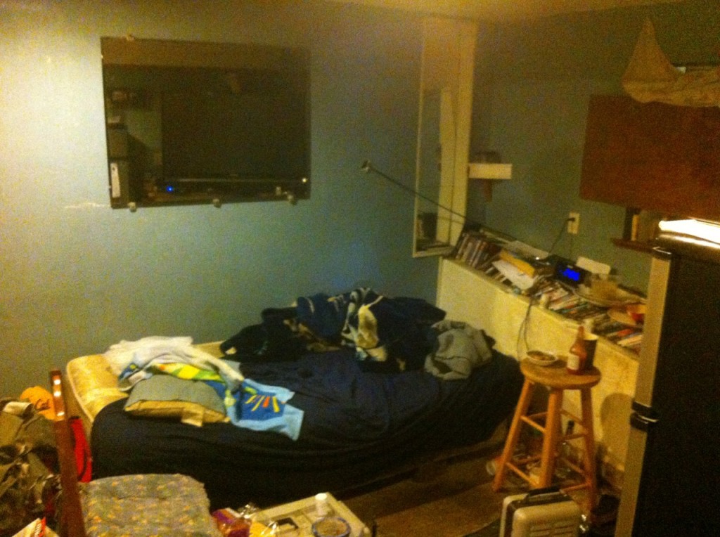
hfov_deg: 52.7
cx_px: 360
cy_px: 268
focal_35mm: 35
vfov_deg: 40.6
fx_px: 727
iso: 1000
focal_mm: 3.85
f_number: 2.8
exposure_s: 1/15
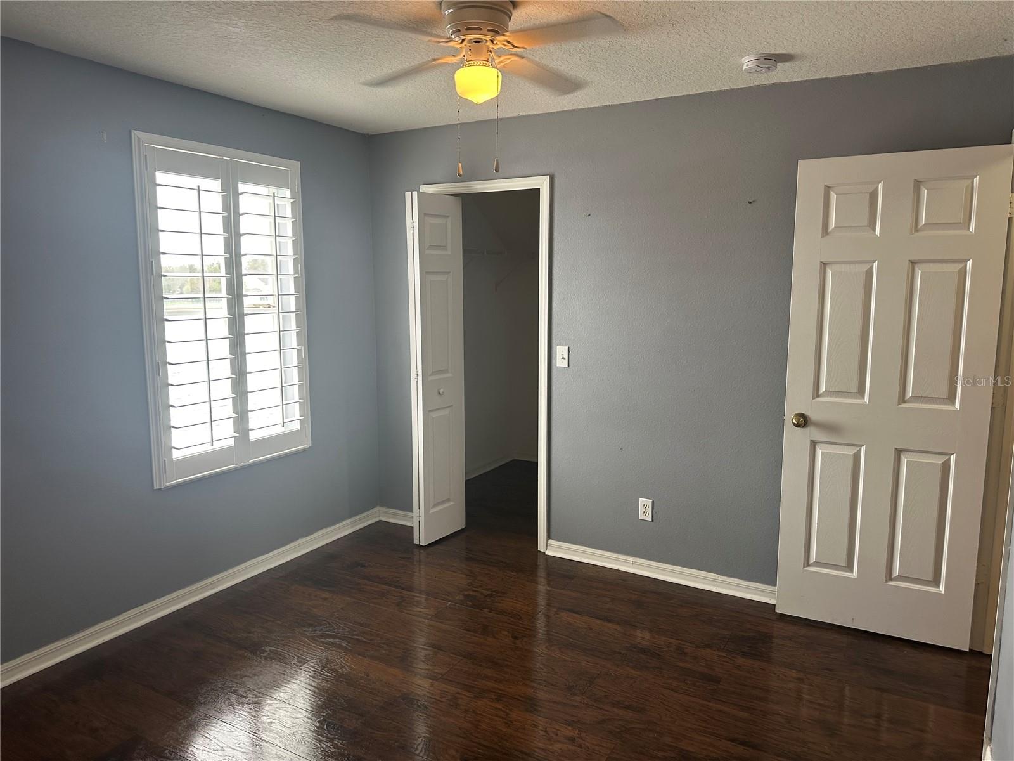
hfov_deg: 71.6
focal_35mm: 24
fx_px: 703
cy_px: 380
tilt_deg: -8.1
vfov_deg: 56.8
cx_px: 507
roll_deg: -0.3
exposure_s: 1/120
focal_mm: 6.86
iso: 125
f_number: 1.78
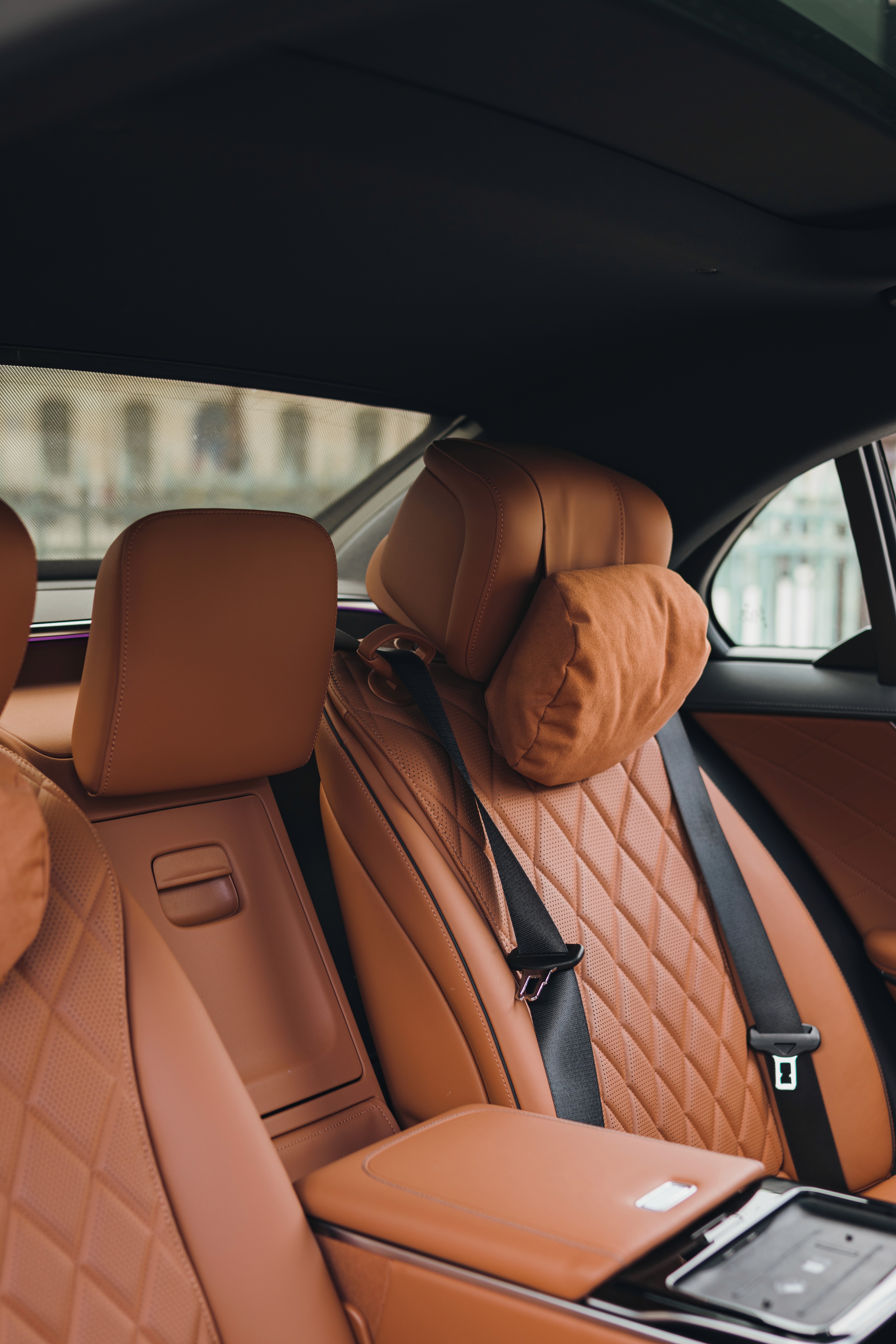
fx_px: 1679
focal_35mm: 45
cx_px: 513
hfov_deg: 29.8
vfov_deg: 43.5
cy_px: 761
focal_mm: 35
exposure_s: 1/100
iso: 100
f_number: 2
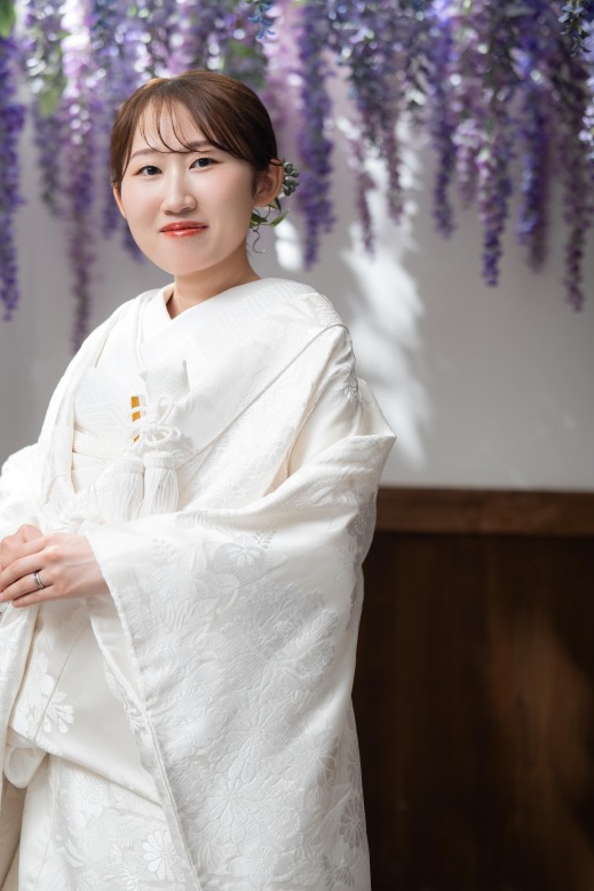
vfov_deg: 26.3
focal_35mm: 77
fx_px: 1906
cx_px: 171
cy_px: 405
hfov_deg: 17.6
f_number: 2
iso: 400
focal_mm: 50
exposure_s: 1/250
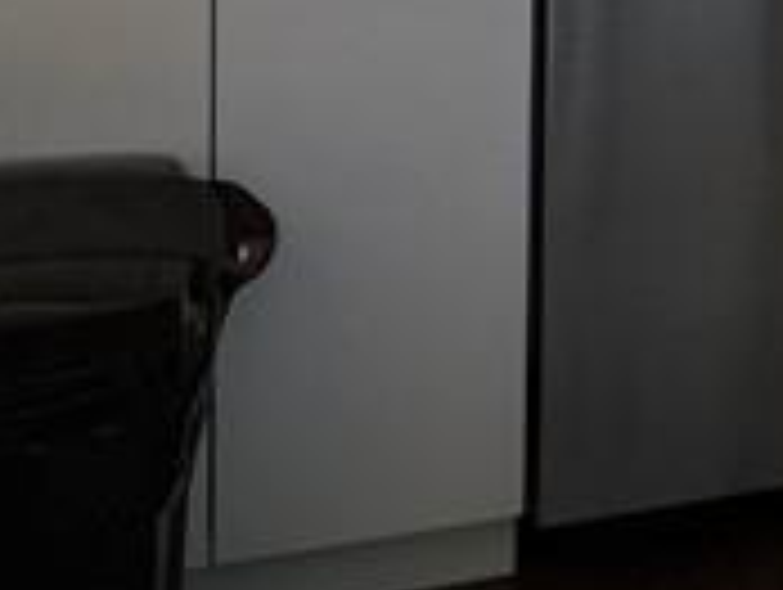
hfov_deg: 12.3
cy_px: -585
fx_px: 3058
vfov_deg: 10.2
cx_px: 1710
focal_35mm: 135
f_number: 1.7
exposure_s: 1/50
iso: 320
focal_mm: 6.3
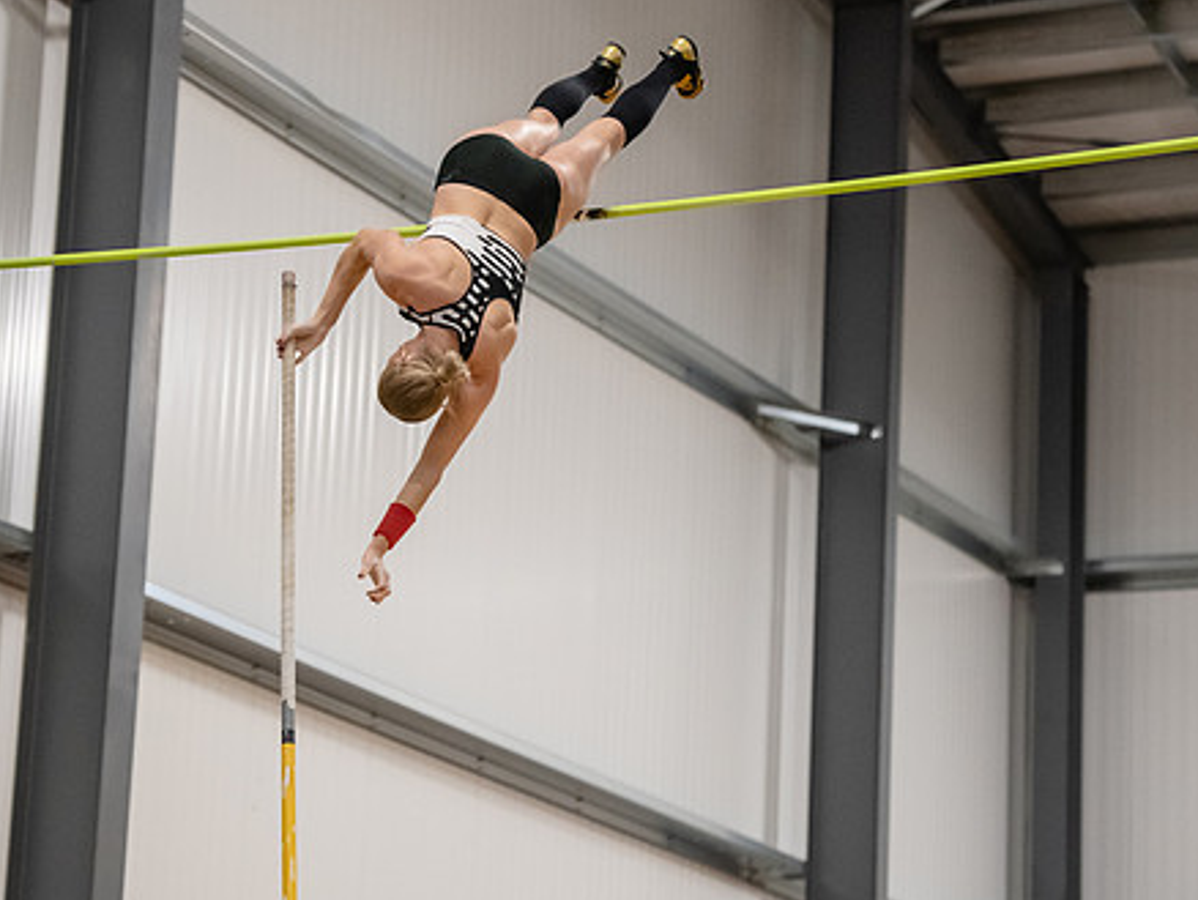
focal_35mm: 140
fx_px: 4848
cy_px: 431
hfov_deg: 14.1
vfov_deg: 10.6
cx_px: 542
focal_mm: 110
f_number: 2.8
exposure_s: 1/800
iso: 6400
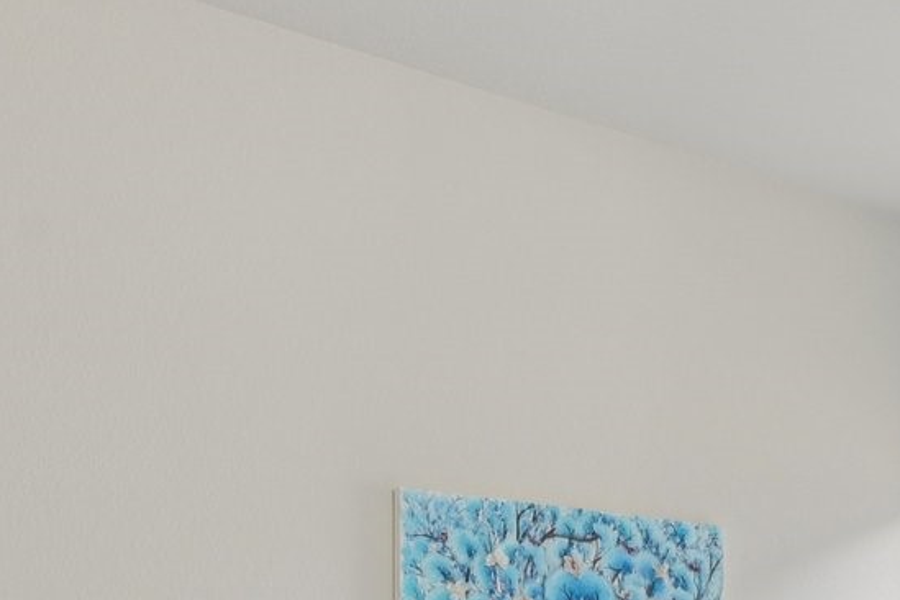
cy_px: 761
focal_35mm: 58
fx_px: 1447
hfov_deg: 32.3
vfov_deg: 21.4
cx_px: 862
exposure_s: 1/10
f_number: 8
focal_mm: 15.5
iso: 400
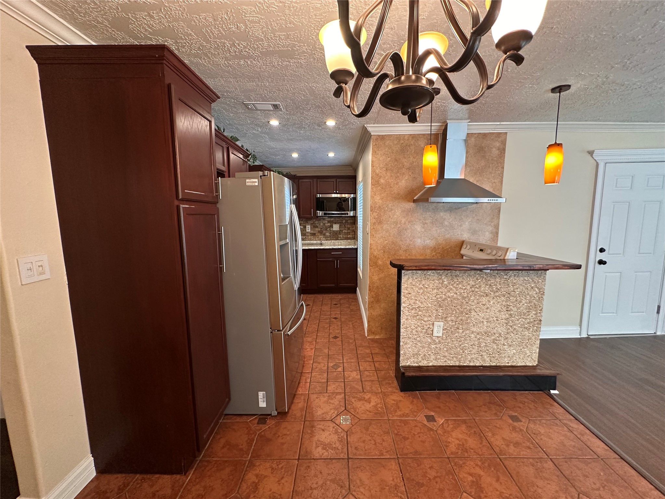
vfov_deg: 85.7
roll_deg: +0.5
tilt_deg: -6.9
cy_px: 250
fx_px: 269
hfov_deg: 102.1
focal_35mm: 14
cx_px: 332
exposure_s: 1/60
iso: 250
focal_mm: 2.22
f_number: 2.2
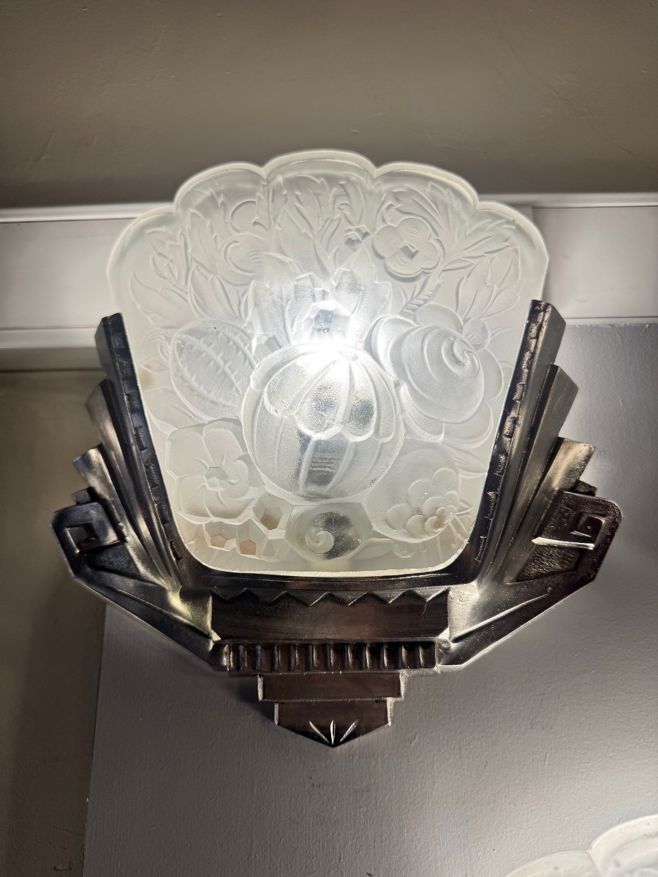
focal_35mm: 24
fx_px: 608
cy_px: 438
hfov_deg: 56.8
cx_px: 329
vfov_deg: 71.6
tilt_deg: +19.0
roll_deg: -0.2
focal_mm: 6.76
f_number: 1.78
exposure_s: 1/141
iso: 64
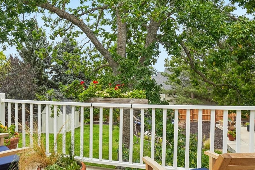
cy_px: 78
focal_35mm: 26
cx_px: 89
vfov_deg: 49.5
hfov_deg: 67.8
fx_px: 184
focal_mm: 10
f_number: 8
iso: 400
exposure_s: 1/250
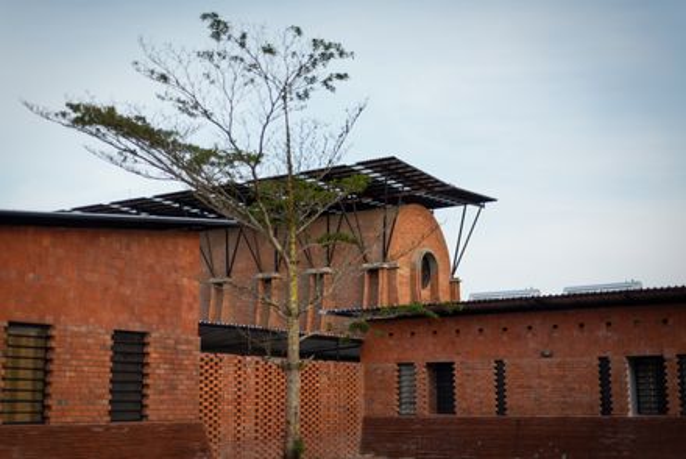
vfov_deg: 27.0
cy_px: 230
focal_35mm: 50
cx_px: 343
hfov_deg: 39.6
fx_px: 953
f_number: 1.8
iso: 400
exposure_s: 1/8000
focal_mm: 50
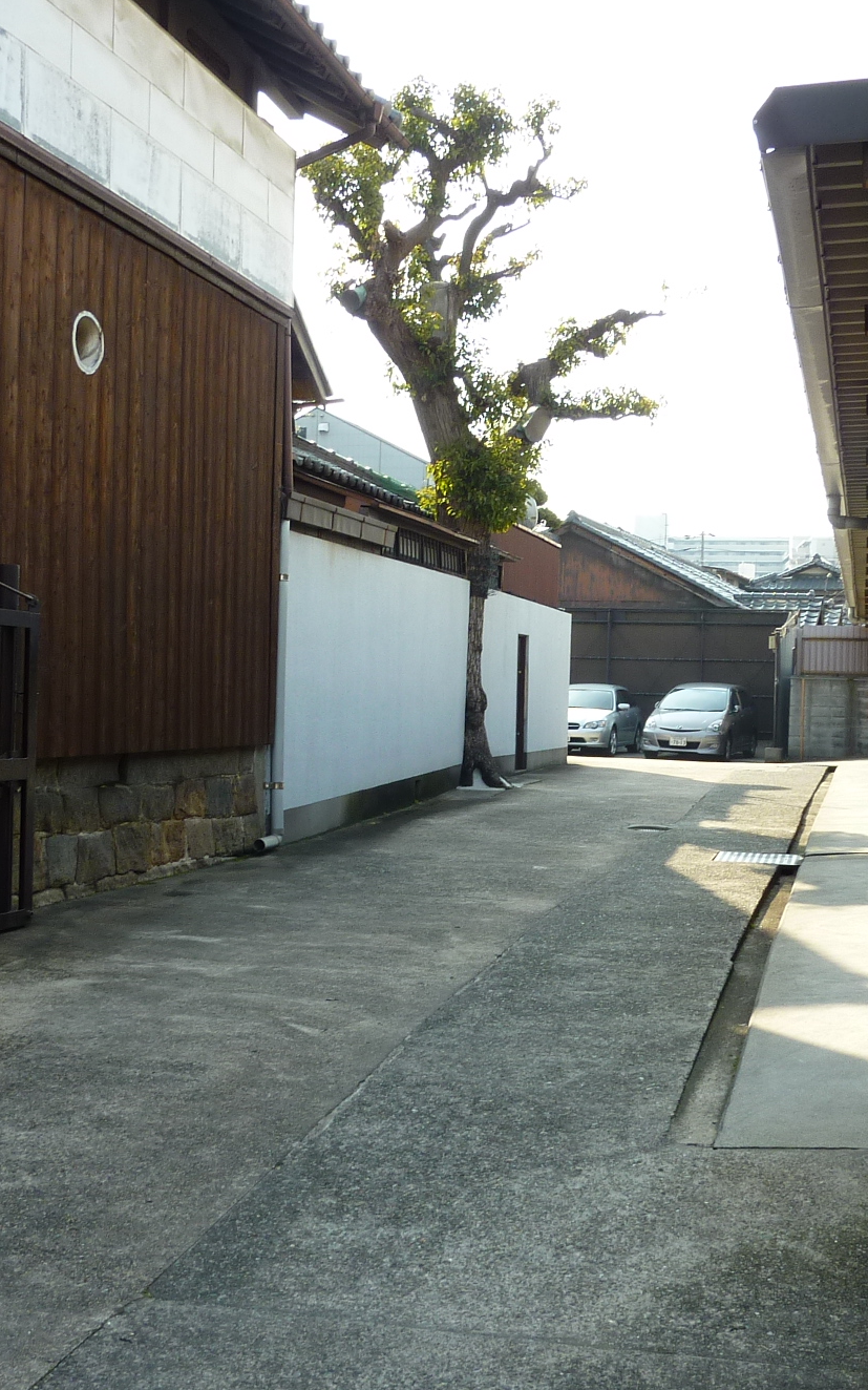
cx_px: 466
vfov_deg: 48.2
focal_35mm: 41
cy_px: 719
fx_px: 1552
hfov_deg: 31.2
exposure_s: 1/200
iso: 80
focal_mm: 4.1
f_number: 4
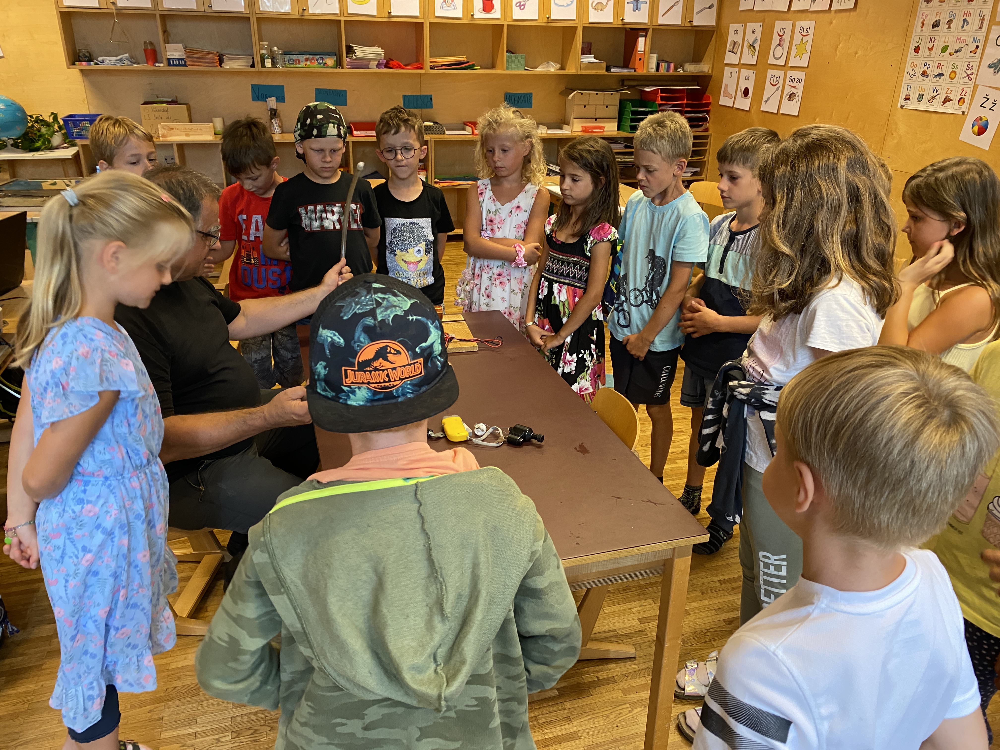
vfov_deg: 53.1
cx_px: 500
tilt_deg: -23.1
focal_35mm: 26
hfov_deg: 67.3
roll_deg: -1.3
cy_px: 375
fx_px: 751
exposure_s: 1/50
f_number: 1.8
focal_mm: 4.25
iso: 250
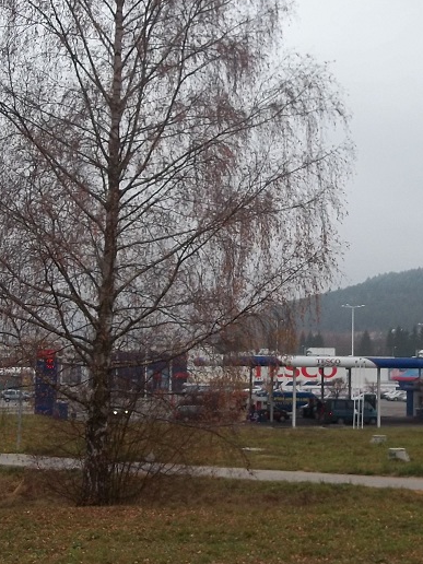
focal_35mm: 62
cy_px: 295
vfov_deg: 31.2
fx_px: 1010
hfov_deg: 23.5
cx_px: 291
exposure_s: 1/250
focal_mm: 5.7
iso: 80
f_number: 2.9
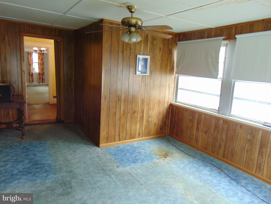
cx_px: 136
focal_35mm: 25
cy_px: 102
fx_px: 196
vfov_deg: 54.9
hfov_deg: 69.4
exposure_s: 1/50
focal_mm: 4.5
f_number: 3
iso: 200
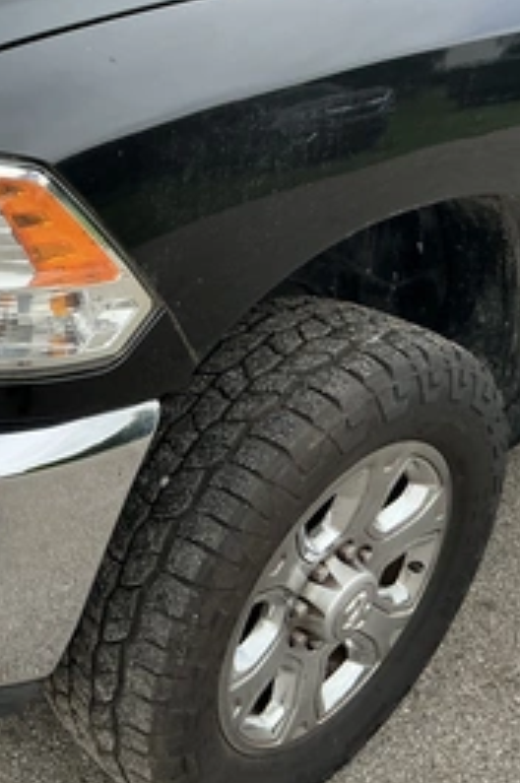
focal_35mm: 44
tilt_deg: -27.0
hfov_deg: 27.7
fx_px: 956
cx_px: -59
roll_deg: -2.6
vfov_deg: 44.5
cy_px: 375
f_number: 1.8
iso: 25
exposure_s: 1/709
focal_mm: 3
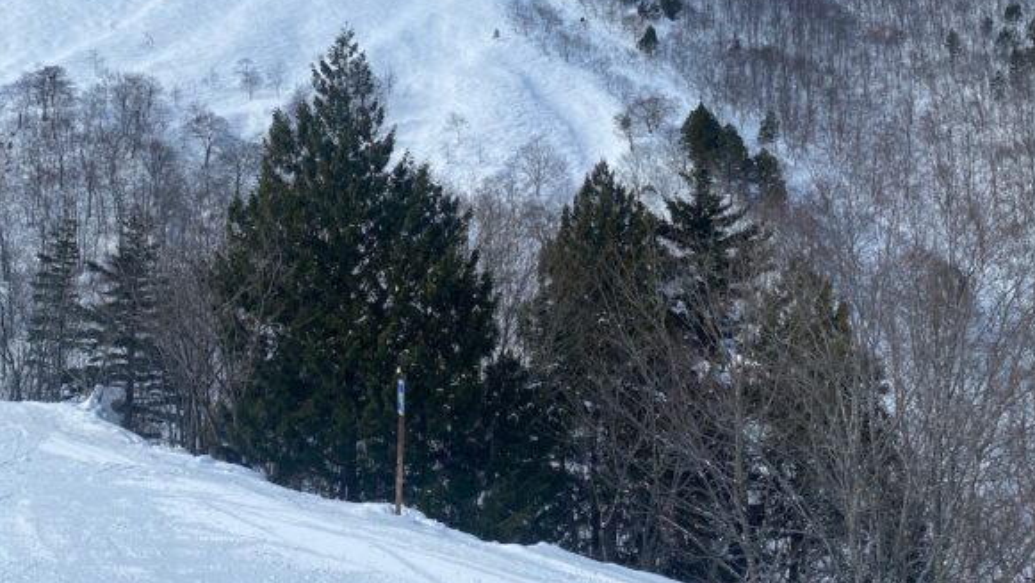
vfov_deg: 30.0
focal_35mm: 39
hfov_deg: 51.3
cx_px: 426
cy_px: 153
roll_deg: -1.4
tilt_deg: +7.2
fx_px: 1070
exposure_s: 1/4808
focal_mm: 4.25
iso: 32
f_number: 1.8
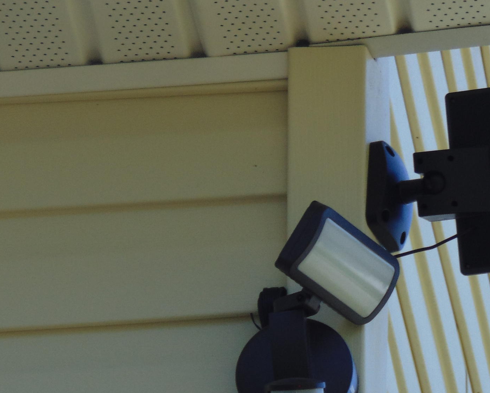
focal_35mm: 524
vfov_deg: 3.0
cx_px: 429
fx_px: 7600
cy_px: 359
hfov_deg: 3.7
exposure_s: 1/320
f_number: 4.1
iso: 80
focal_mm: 44.9
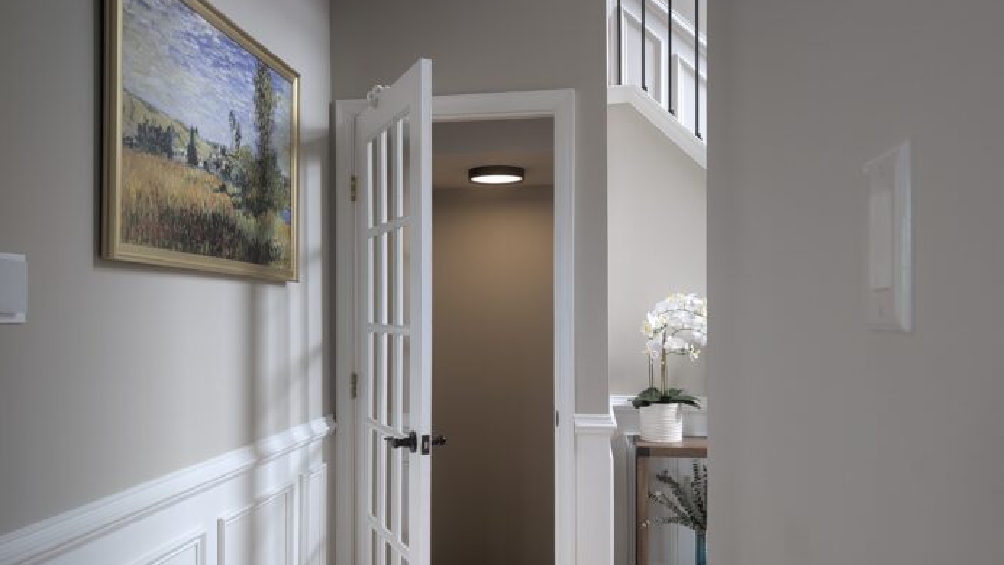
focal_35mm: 29
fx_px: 772
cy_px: 310
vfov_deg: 40.2
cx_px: 482
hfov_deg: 66.0
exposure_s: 1/42
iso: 42
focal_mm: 6.9
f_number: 1.68
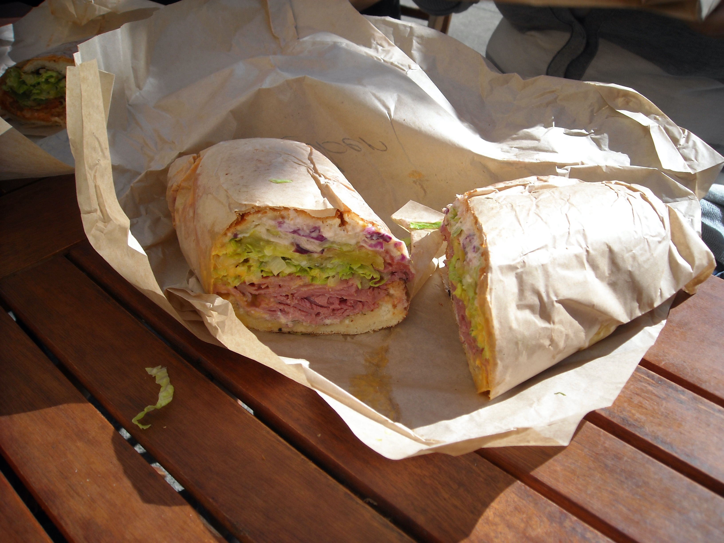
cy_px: 272
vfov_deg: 40.7
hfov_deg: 52.6
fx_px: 732
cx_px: 362
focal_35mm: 35
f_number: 5.6
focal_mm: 5.7
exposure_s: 1/209
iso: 64
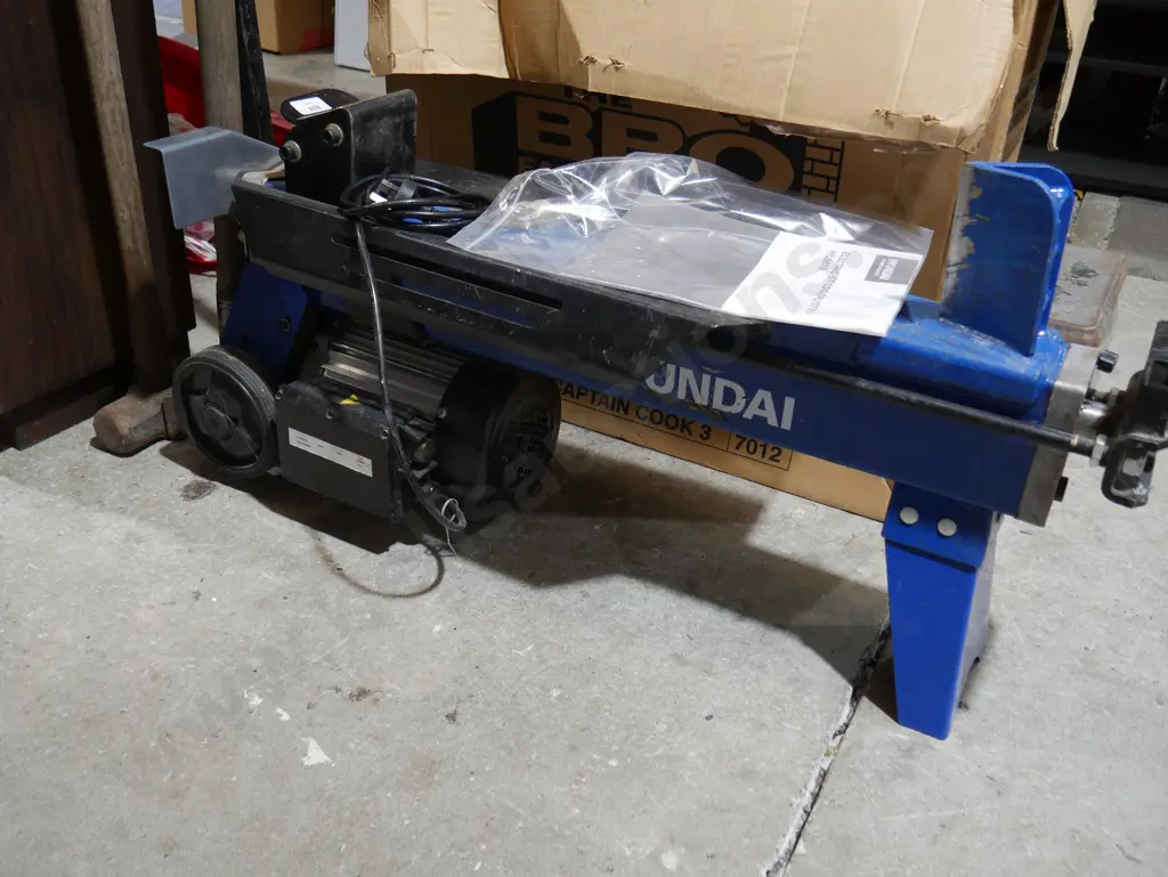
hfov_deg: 56.8
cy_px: 438
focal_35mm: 32
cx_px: 584
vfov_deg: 44.2
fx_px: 1080
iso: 500
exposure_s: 1/60
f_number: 4
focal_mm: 16
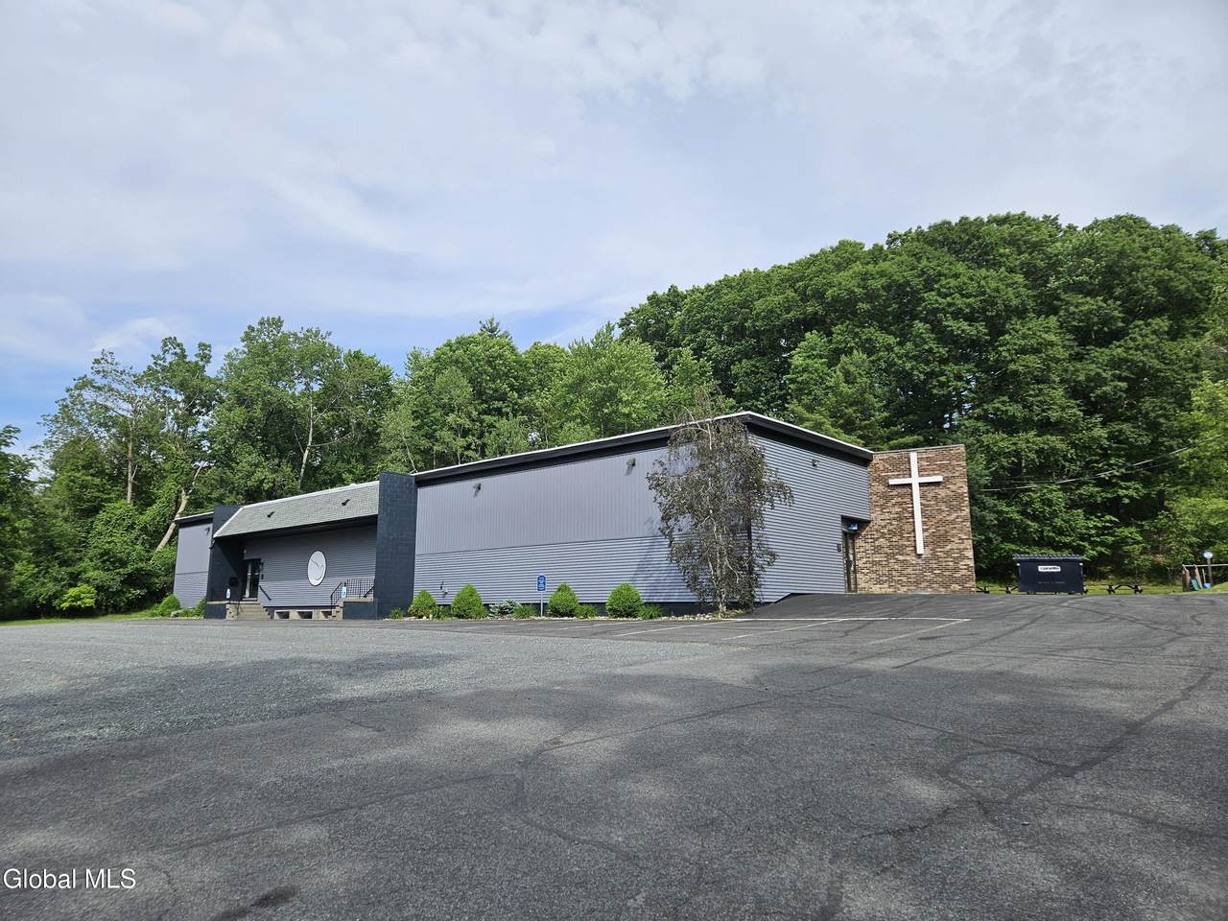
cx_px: 614
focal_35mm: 23
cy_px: 460
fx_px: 816
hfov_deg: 73.9
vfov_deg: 58.9
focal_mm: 5.4
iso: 25
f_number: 1.8
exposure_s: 1/2088
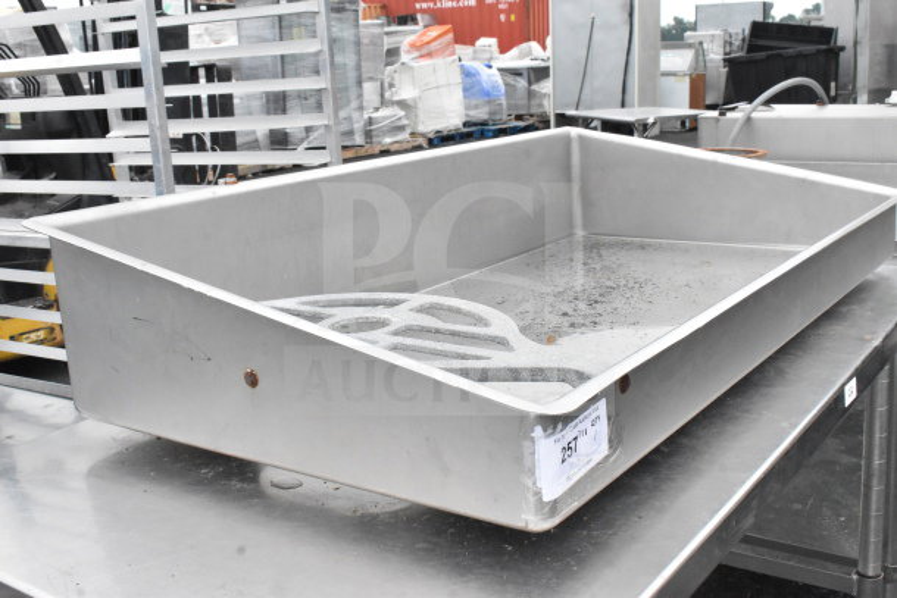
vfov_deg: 34.2
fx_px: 972
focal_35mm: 39
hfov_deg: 49.5
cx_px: 448
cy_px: 299
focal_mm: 26
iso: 6400
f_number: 16
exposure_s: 1/1000
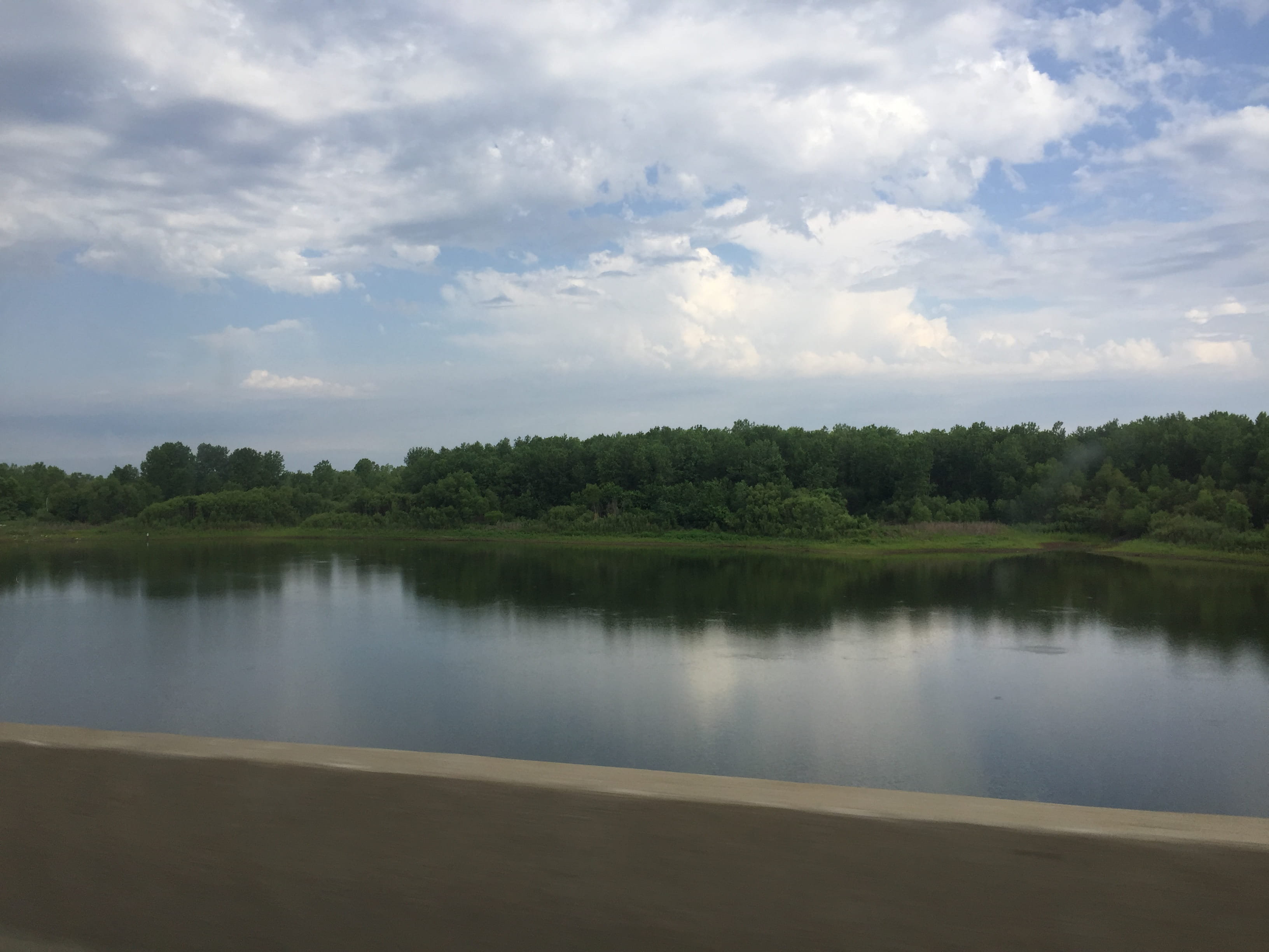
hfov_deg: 61.7
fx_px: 1063
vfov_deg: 48.2
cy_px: 476
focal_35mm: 29
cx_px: 634
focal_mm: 4.15
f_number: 2.2
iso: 32
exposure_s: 1/425
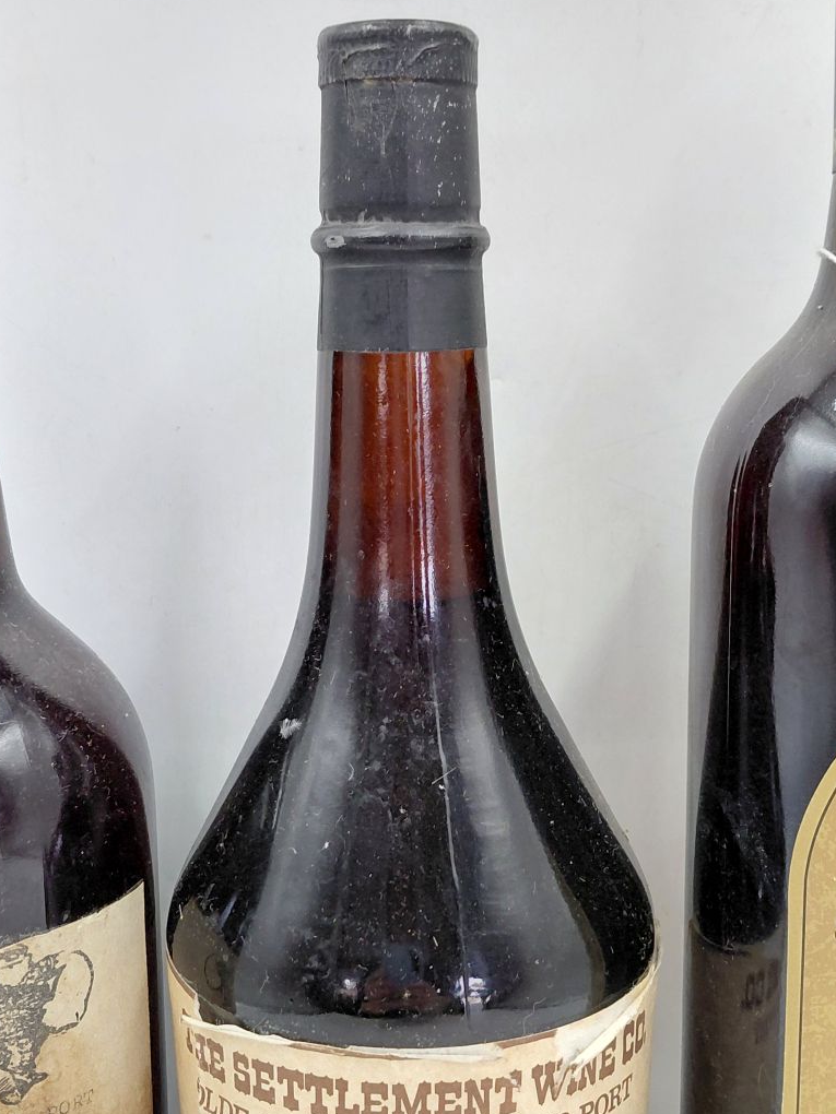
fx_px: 1610
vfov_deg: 38.1
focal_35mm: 50
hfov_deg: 29.1
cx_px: 404
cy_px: 643
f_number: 1.8
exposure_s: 1/60
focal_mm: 4.69
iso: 125
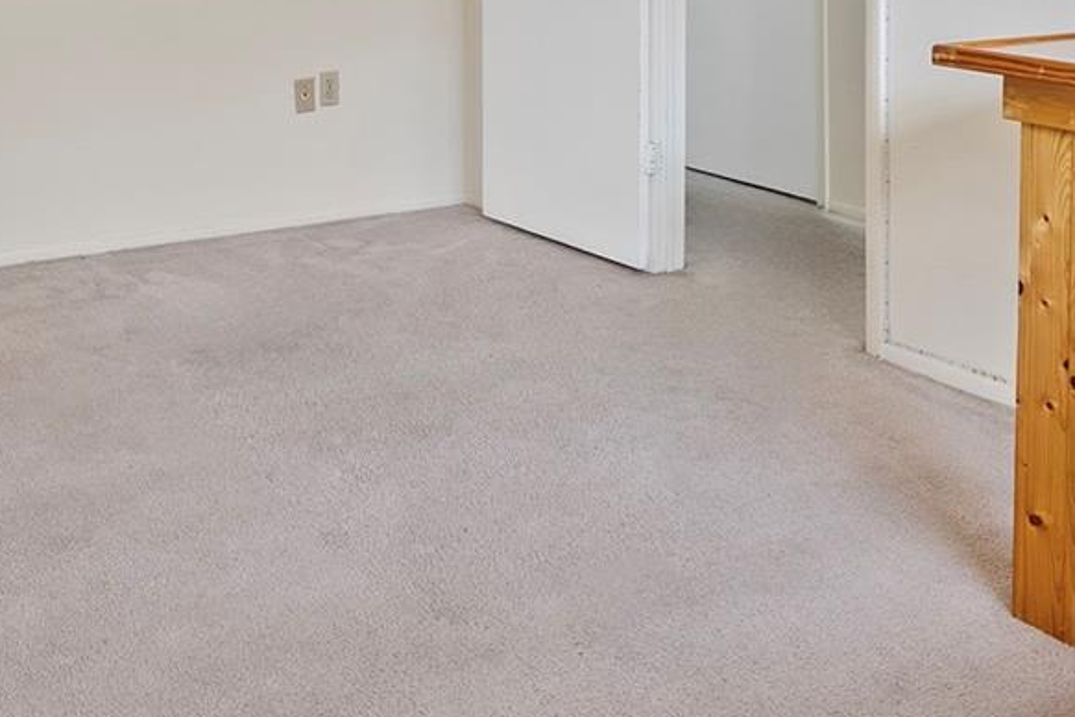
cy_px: -102
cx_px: 342
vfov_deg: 27.5
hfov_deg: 43.7
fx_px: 1314
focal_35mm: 44
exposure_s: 1/6
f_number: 8
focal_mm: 16
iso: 640
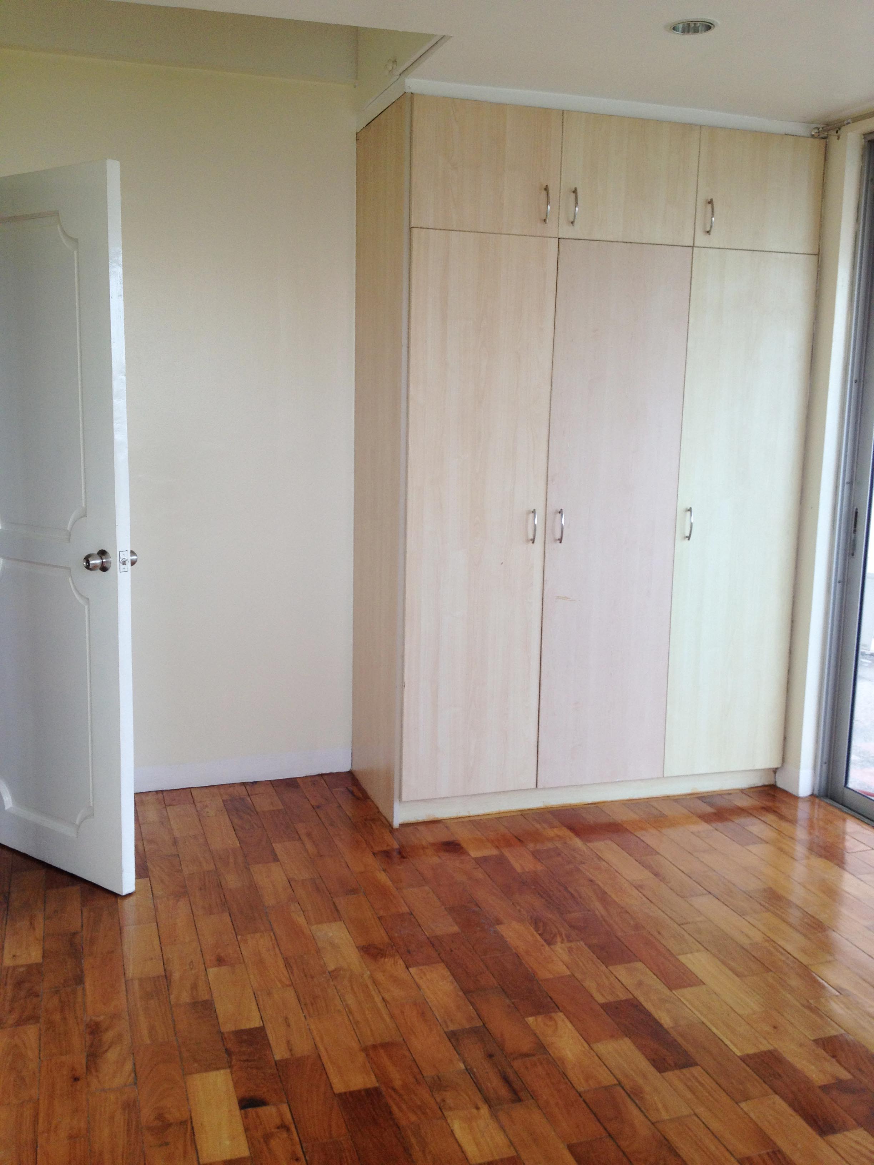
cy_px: 582
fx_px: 1178
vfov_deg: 52.6
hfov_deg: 40.7
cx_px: 437
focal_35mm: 35
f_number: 2.4
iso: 64
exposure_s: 1/60
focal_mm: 4.28
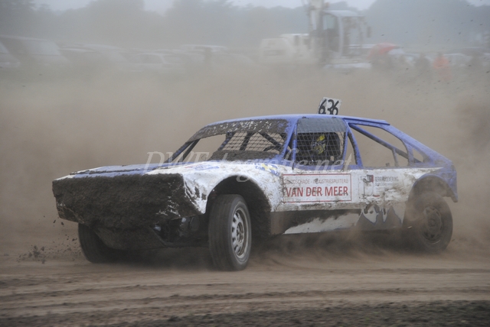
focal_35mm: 165
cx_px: 245
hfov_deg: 12.4
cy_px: 164
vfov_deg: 8.3
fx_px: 2248
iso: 500
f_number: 5.3
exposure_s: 1/500
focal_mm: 110
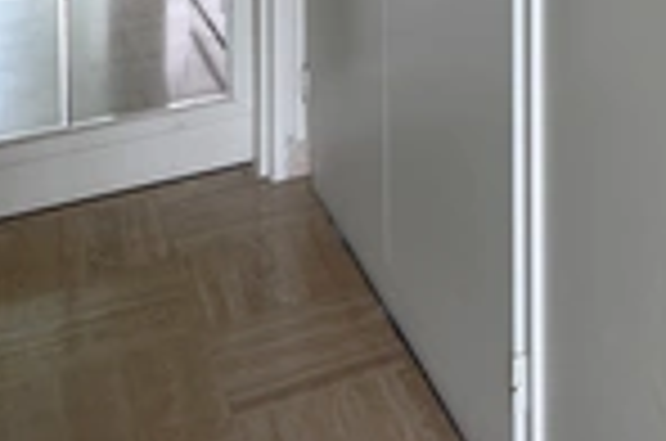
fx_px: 1200
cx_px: 900
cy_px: -344
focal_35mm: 65
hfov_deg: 25.8
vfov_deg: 17.2
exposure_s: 3
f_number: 11
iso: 100
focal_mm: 16
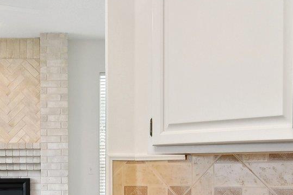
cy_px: 138
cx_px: 52
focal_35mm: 57
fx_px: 464
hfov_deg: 33.9
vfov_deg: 23.6
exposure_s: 1/50
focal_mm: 10
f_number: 8
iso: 400
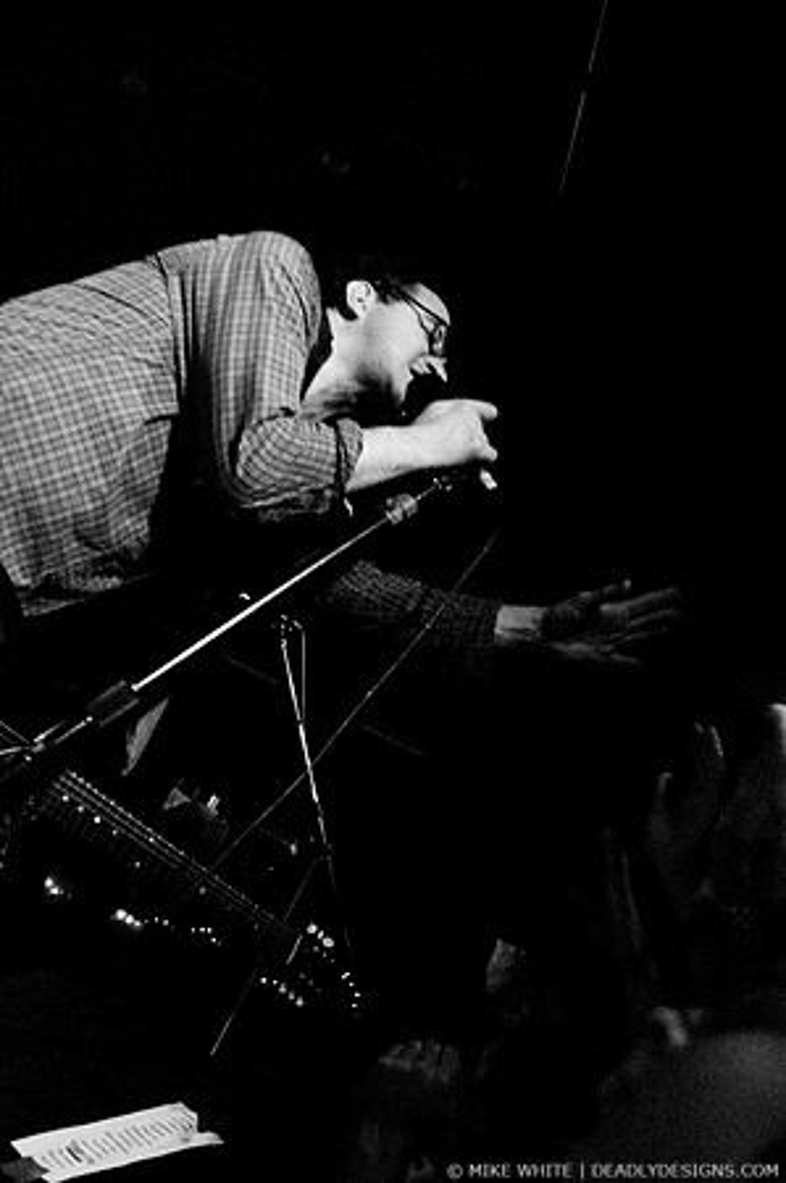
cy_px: 592
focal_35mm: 30
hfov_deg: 43.5
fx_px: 985
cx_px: 393
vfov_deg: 62.0
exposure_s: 1/80
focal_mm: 20
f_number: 3.2
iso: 800
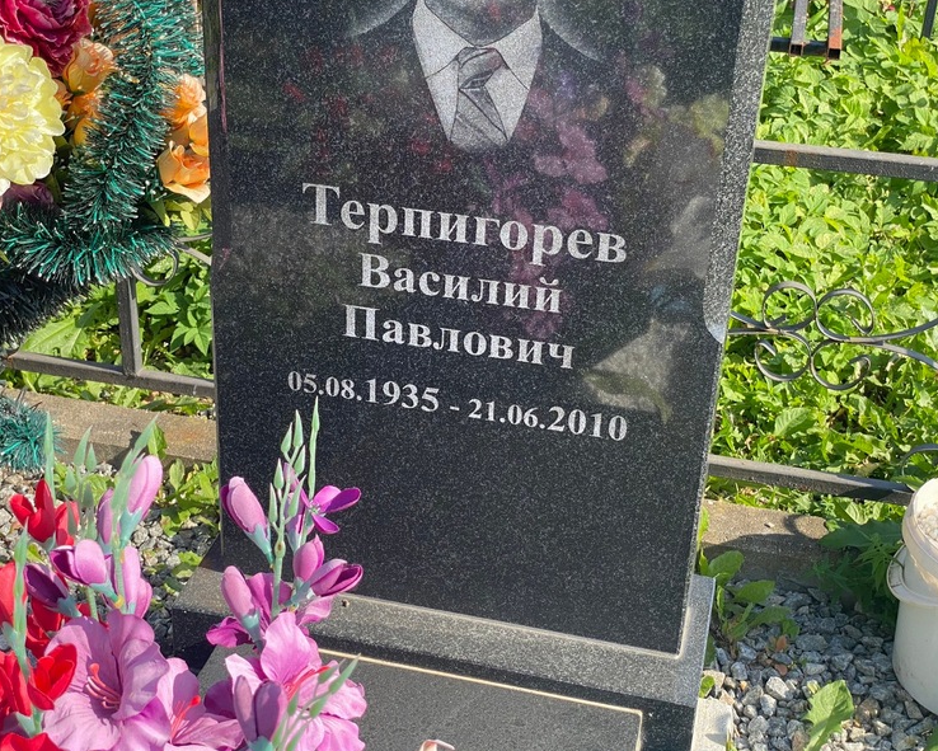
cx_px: 440
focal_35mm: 55
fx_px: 1527
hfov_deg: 34.1
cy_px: 377
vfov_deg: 27.6
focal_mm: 6
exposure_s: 1/564
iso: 20
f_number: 2
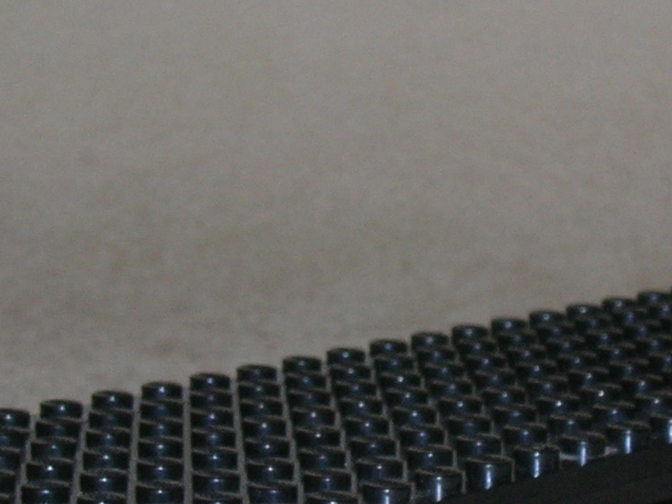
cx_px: 488
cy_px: 337
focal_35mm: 158
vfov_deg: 9.4
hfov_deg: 12.5
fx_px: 3067
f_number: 5.4
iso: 50
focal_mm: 7.7
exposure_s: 1/60.1
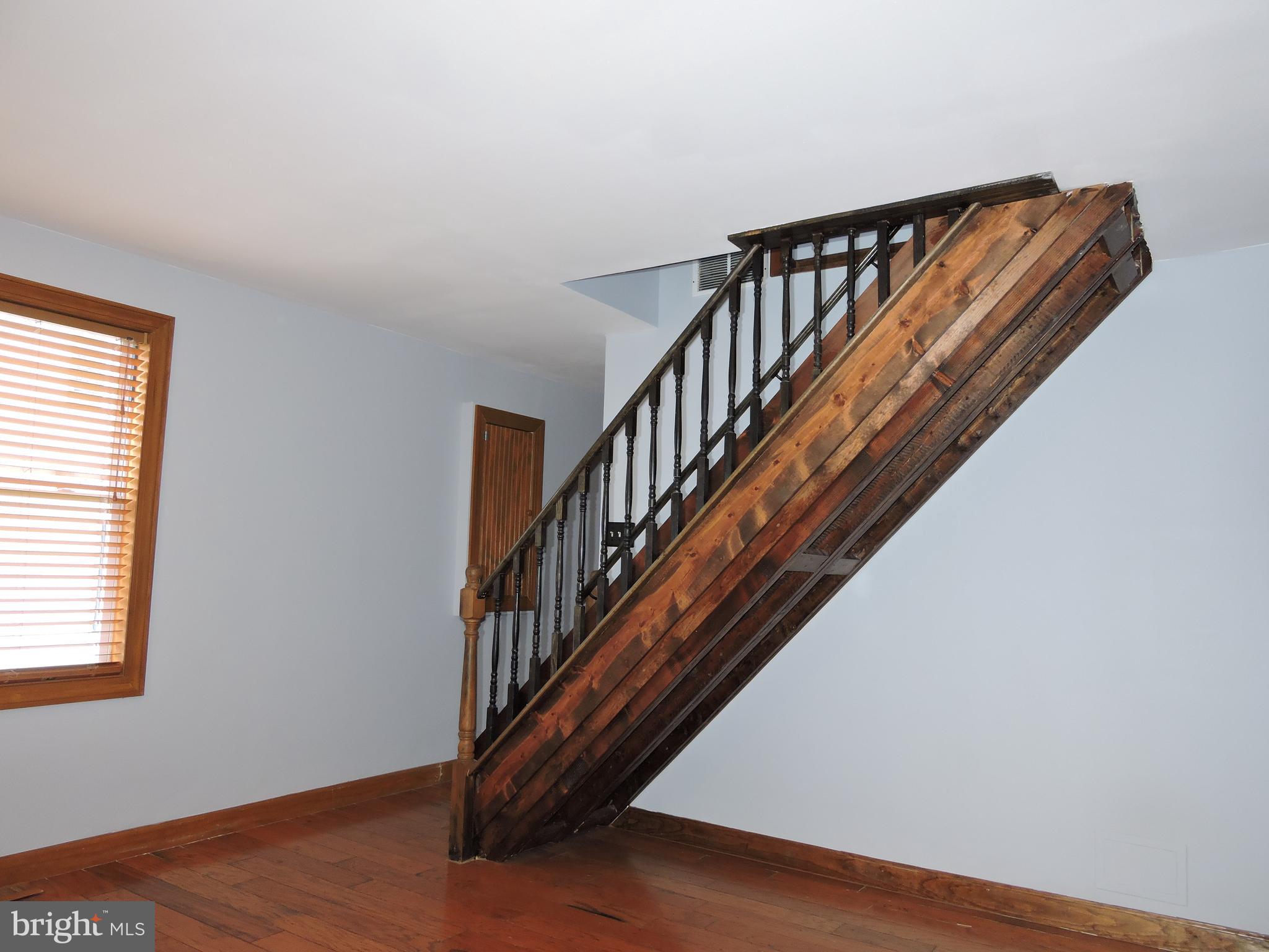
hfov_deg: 71.6
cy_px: 476
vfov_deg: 56.8
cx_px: 634
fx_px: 880
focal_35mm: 24
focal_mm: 4.3
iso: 200
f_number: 3.3
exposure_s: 1/30
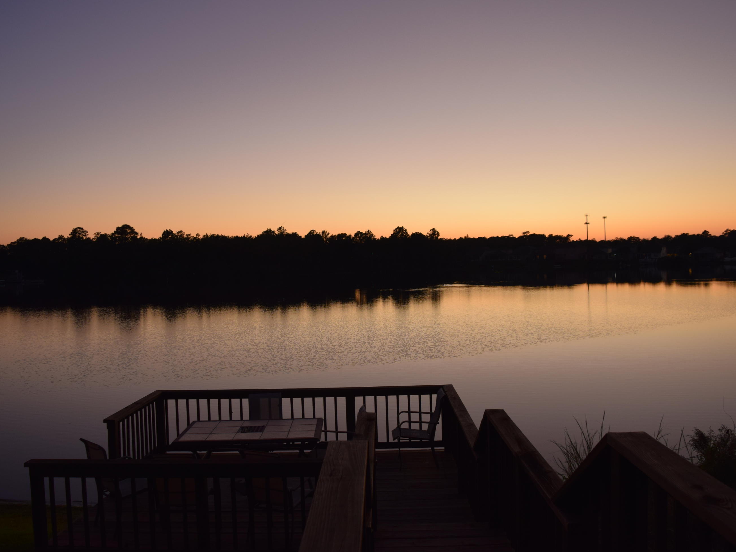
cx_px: 365
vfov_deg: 46.8
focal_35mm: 30
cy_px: 277
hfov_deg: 60.0
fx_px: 638
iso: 400
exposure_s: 1/100
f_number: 5
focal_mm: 18
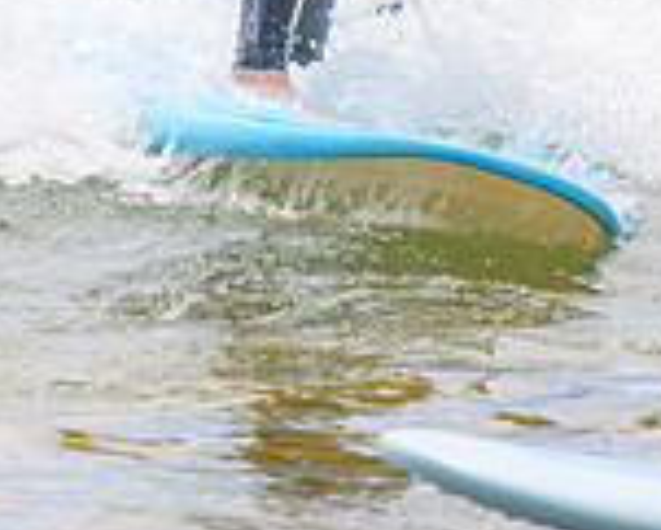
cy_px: -90
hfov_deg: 1.0
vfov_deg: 0.8
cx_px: 119
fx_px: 38897
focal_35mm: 1987
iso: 450
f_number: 5.6
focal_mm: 400
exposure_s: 1/2000
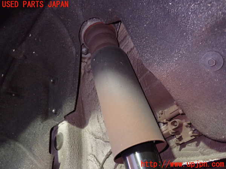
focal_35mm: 30
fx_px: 196
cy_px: 84
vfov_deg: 46.8
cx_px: 113
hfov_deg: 60.0
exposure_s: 1/20
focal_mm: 5.4
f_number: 2.3
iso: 800
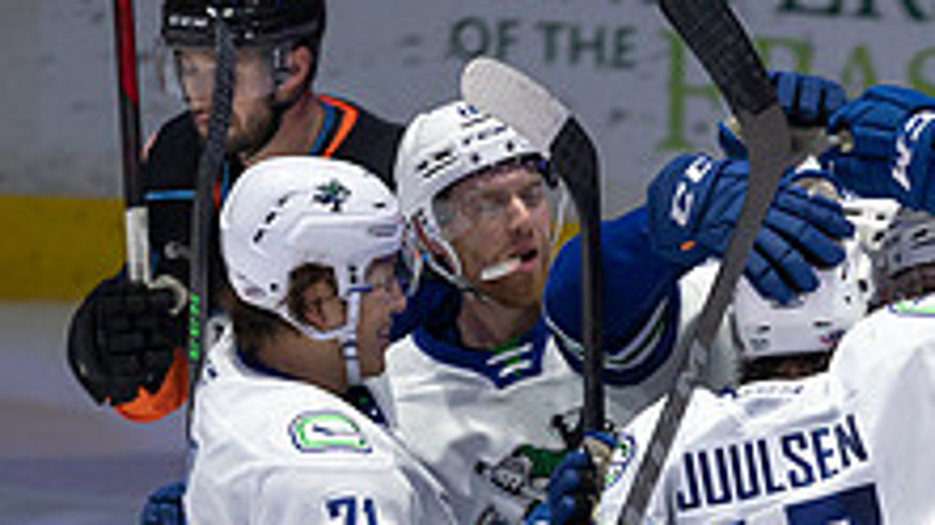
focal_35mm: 1923
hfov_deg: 1.1
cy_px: 898
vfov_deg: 0.6
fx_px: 47647
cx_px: 1016
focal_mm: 600
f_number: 4
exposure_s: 1/640
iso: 1600
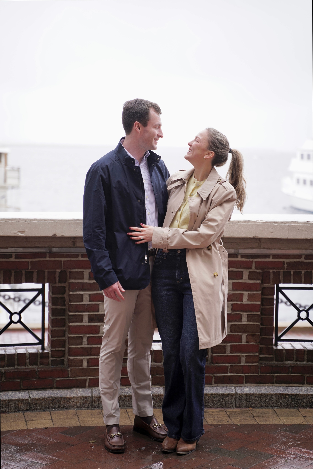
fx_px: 978
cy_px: 234
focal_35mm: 75
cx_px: 156
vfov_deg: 27.0
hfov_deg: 18.2
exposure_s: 1/125
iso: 250
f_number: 2.8
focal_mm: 75
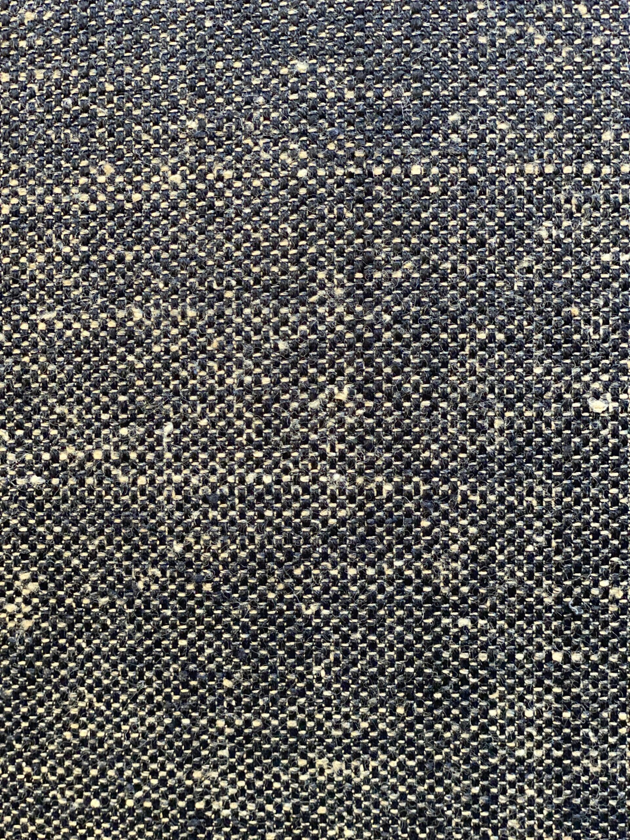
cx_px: 315
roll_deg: +1.4
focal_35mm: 52
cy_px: 420
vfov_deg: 36.8
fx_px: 1262
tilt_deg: -18.5
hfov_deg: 28.0
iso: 250
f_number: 2
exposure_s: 1/83
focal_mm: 6
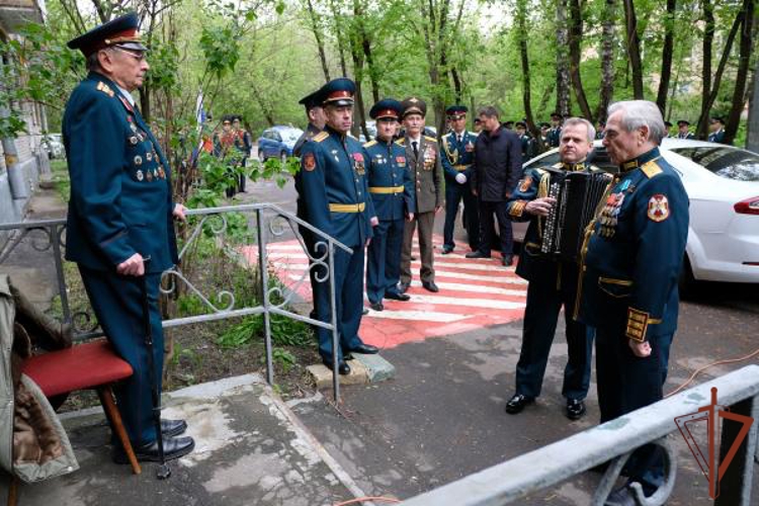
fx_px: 569
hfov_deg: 67.4
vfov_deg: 47.9
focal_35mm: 27
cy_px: 253
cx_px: 380
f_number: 4
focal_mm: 18
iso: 400
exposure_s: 1/250
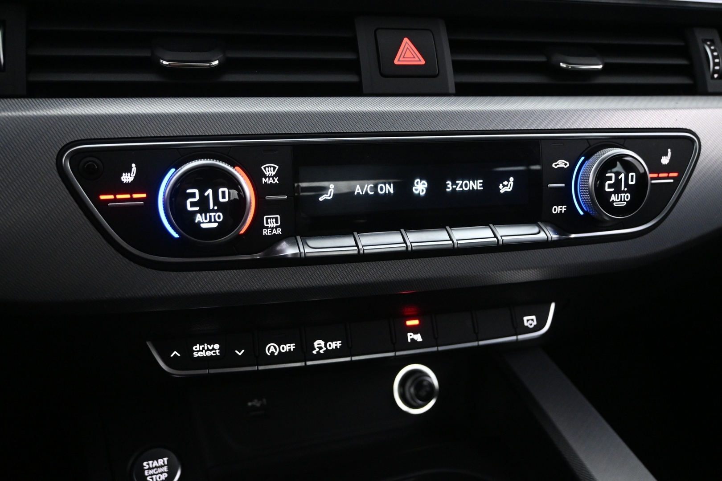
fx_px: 647
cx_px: 361
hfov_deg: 58.3
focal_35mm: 32
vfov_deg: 40.8
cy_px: 240
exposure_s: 1/40
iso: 3200
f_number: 4
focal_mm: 21.5
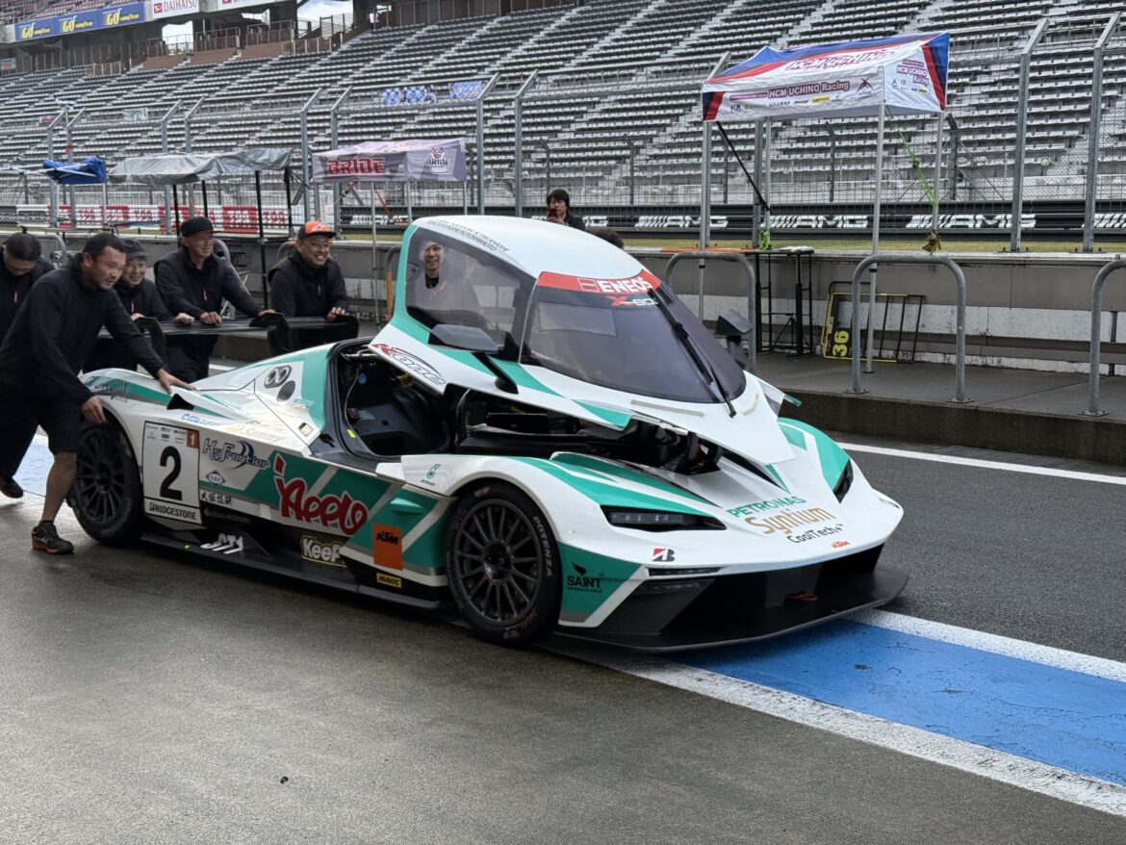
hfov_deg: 39.6
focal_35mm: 48
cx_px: 563
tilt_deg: -8.7
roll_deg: +0.4
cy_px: 422
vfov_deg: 30.3
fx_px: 1562
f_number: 1.78
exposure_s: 1/121
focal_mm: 6.76
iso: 80
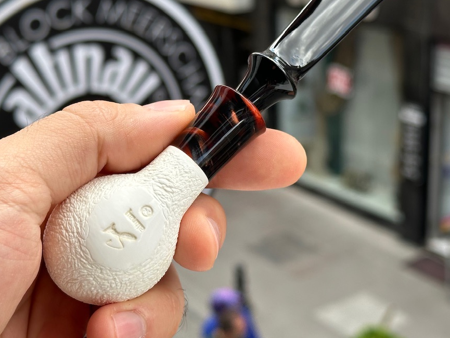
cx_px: 218
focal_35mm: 71
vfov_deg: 20.7
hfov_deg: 27.4
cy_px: 136
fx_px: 923
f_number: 1.78
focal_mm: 6.86
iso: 64
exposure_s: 1/843
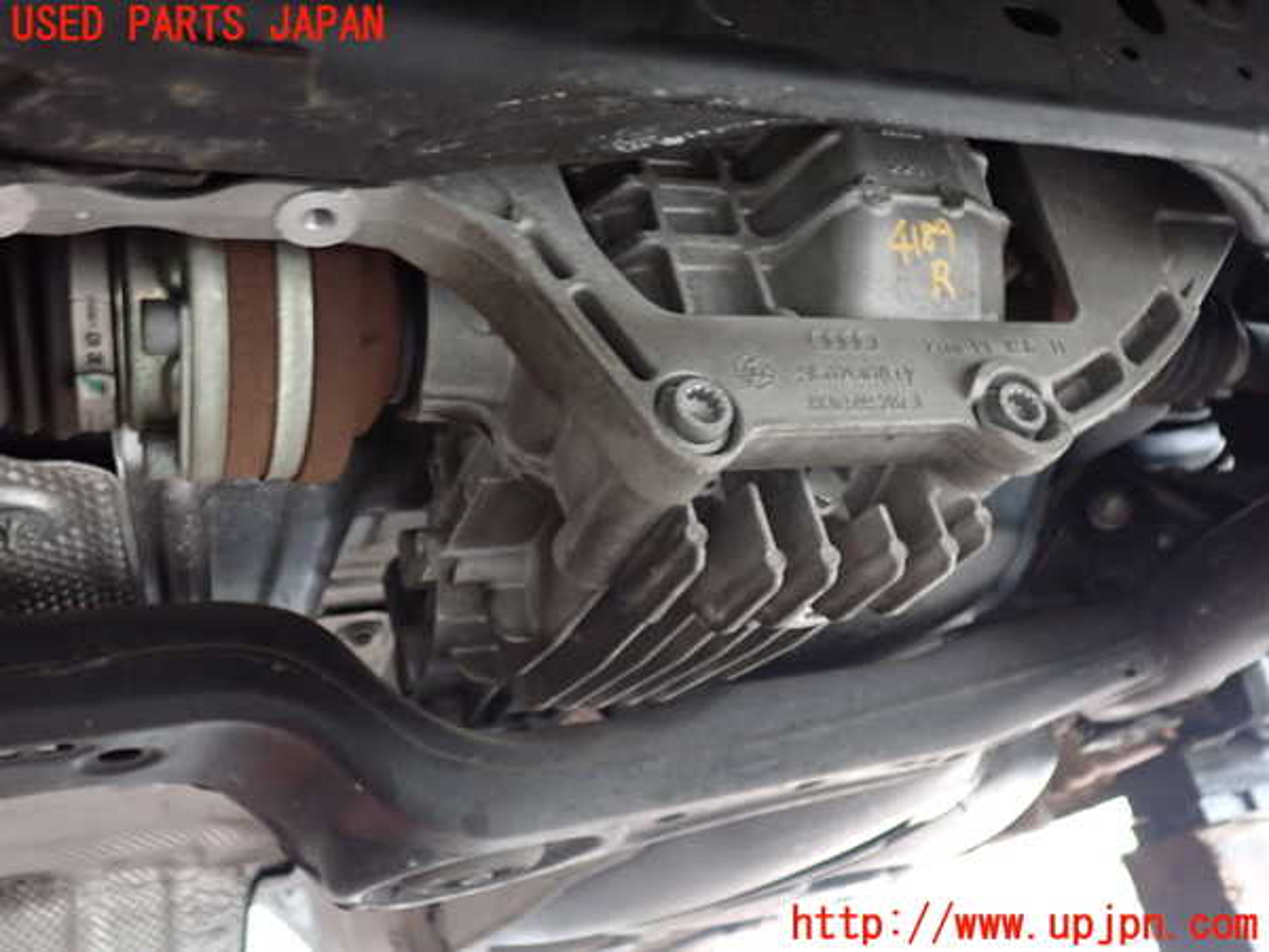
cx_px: 634
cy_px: 476
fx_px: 1100
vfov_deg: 46.8
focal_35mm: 30
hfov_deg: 60.0
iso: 800
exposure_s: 1/20
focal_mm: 5.4
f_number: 2.3
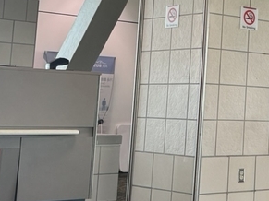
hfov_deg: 18.9
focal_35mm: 99
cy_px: 10
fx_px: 769
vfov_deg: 14.7
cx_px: 313
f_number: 1.78
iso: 160
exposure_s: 1/60
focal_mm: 6.76
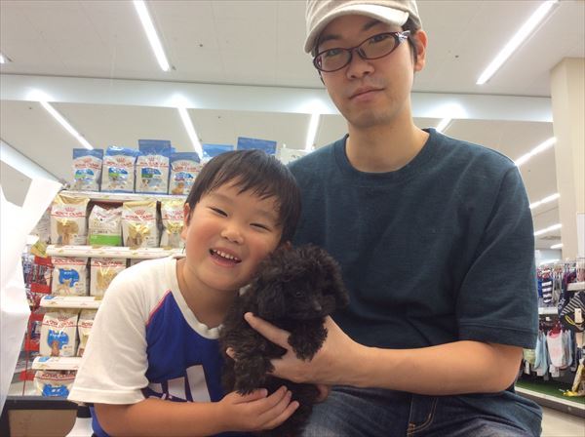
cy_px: 218
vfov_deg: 44.0
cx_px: 292
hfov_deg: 56.9
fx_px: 540
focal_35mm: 32
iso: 64
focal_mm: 3.3
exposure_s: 1/24
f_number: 2.4
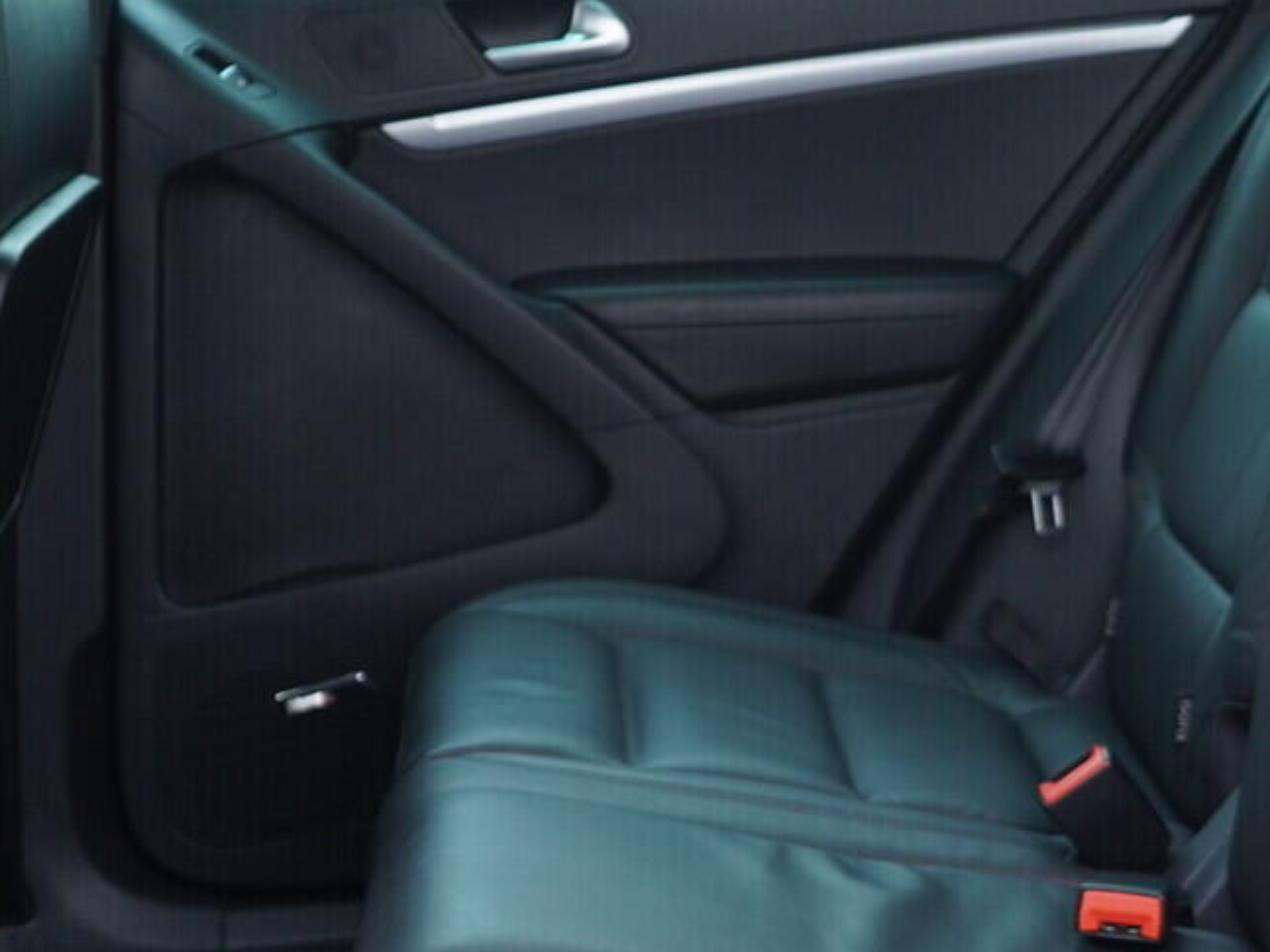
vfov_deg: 19.1
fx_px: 2824
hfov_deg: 24.5
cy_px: 532
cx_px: 1188
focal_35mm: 77
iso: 500
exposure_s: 1/40
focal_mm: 24
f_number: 2.8
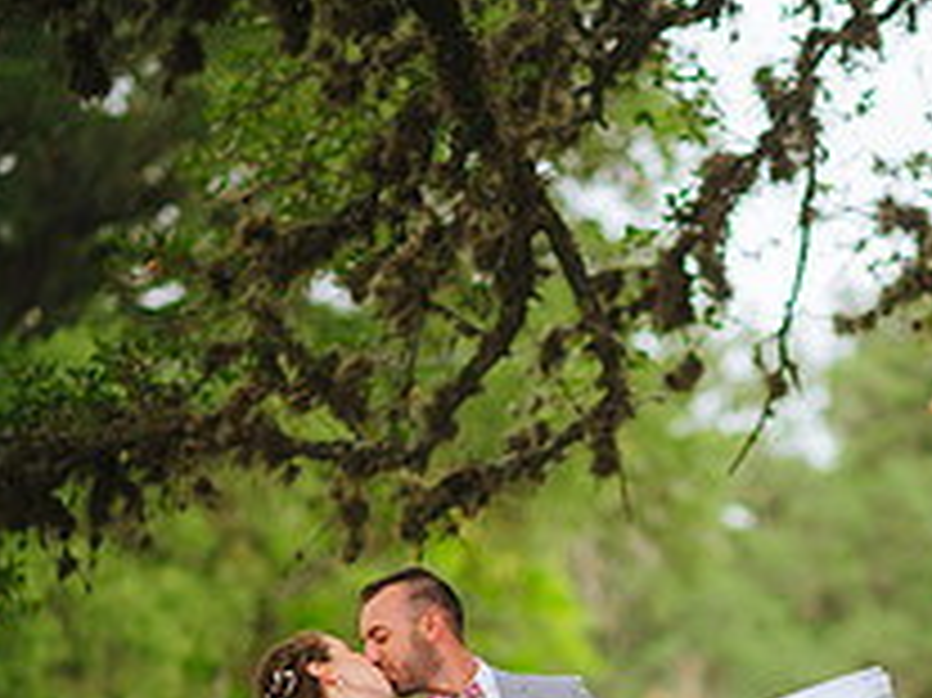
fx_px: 4790
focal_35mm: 178
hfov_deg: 11.1
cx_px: 662
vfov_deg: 8.3
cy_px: 779
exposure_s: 1/400
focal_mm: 85
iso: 64
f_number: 1.6
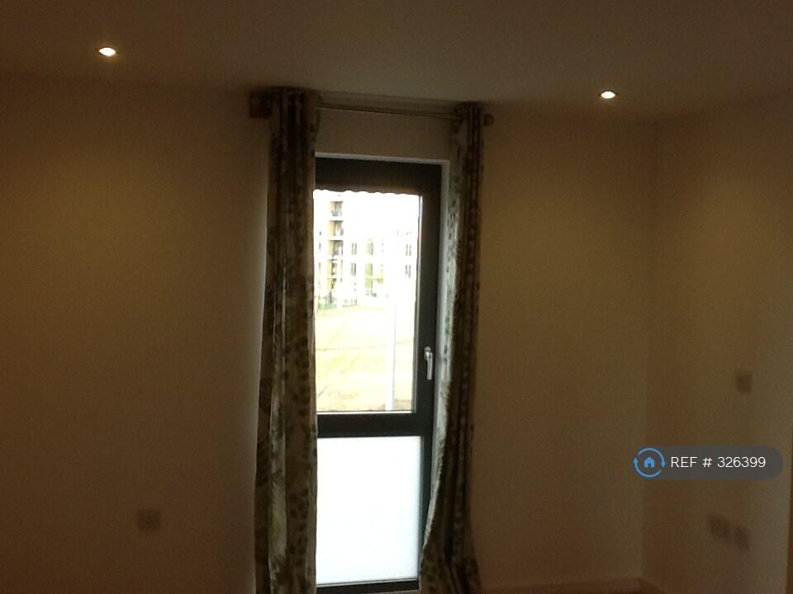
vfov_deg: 32.9
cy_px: 297
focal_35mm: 44
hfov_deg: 42.9
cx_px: 396
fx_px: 1008
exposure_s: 1/100
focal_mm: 2.03
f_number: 2.4
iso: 50
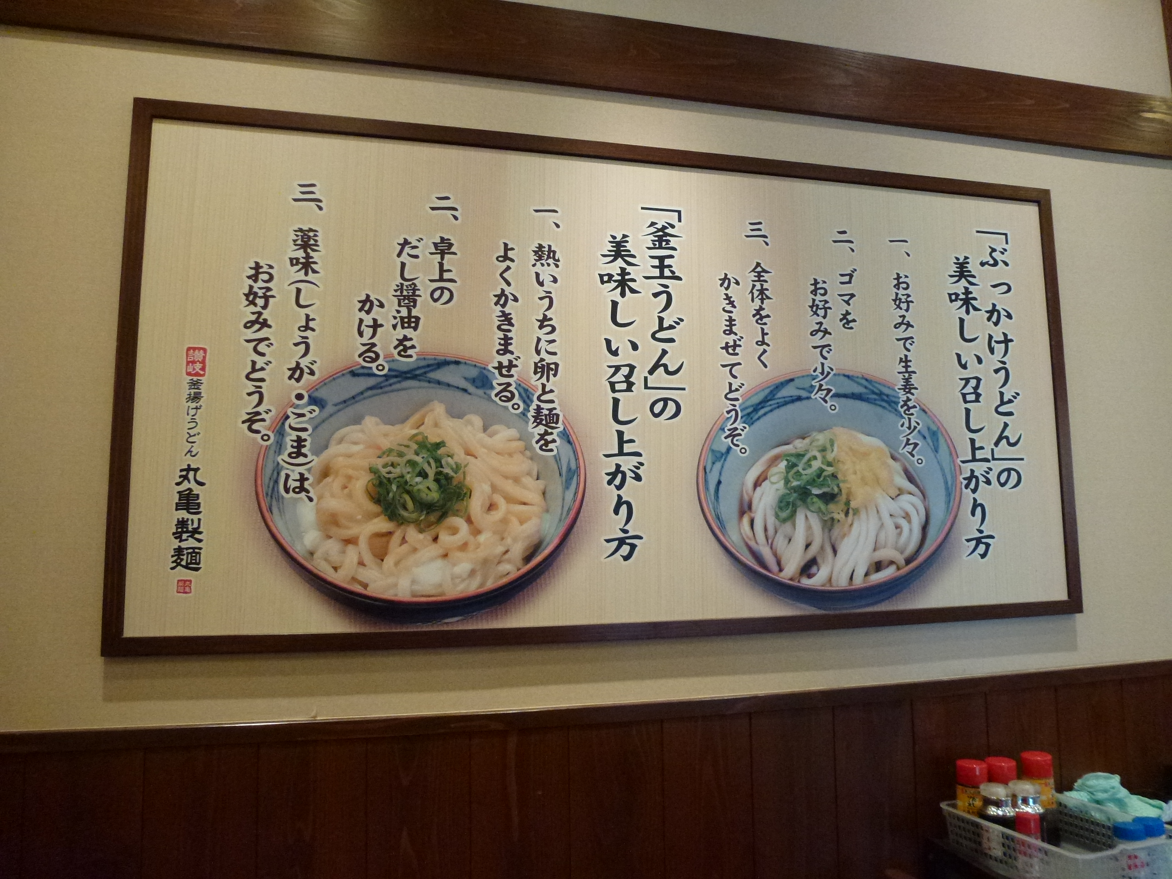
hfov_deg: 71.6
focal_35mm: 24
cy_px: 440
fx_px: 813
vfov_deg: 56.8
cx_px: 586
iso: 400
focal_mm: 4.3
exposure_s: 1/60
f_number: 3.3
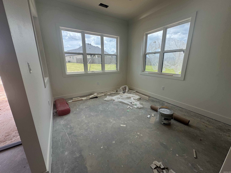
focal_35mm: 14
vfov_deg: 85.7
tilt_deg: -14.7
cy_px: 86
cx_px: 116
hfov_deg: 102.1
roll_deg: +0.9
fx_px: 93
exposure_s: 1/314
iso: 40
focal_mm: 2.22
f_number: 2.2
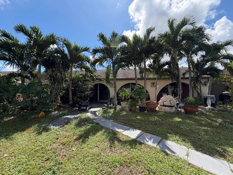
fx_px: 94
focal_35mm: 14
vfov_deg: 85.7
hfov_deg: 102.1
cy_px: 88
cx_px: 116
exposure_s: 1/770
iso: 32
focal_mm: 2.22
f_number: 2.2
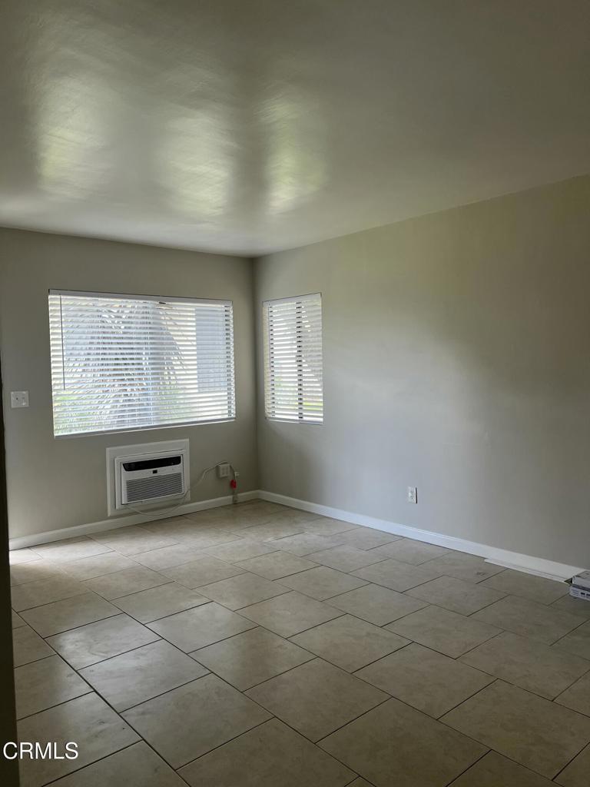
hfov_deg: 53.1
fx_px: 591
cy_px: 394
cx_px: 295
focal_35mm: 26
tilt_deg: -2.3
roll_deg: +1.4
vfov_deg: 67.3
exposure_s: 1/121
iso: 125
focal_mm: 5.7
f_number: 1.5
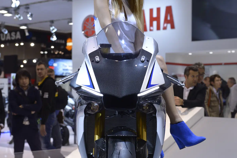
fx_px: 460
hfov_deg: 28.9
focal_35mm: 70
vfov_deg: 19.4
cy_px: 79
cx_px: 118
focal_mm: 70
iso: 1000
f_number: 6.3
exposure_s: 1/160
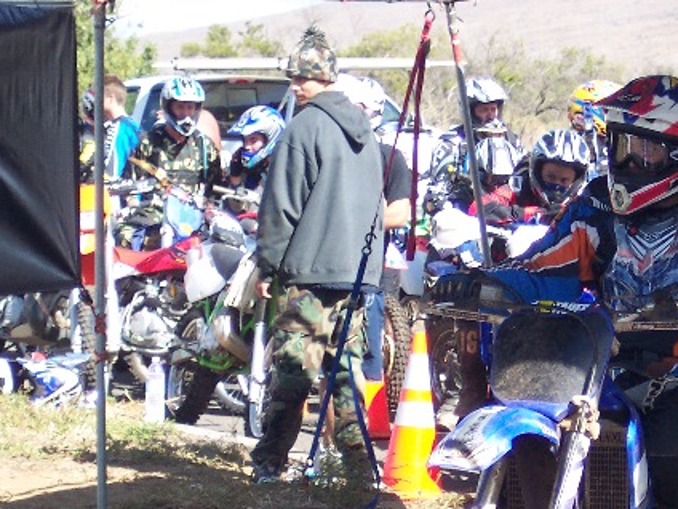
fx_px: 4211
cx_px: 464
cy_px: 352
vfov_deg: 6.9
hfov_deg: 9.2
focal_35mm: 215
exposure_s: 1/250
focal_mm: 24
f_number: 4.8
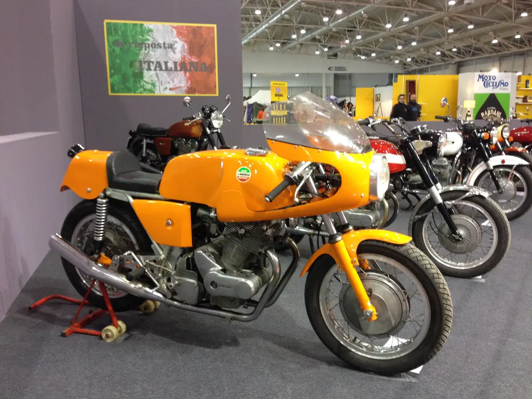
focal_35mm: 33
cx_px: 266
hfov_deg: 55.4
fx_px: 507
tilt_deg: -11.7
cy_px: 200
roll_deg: +1.2
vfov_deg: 42.9
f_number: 2.4
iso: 200
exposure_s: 1/20
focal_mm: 4.12
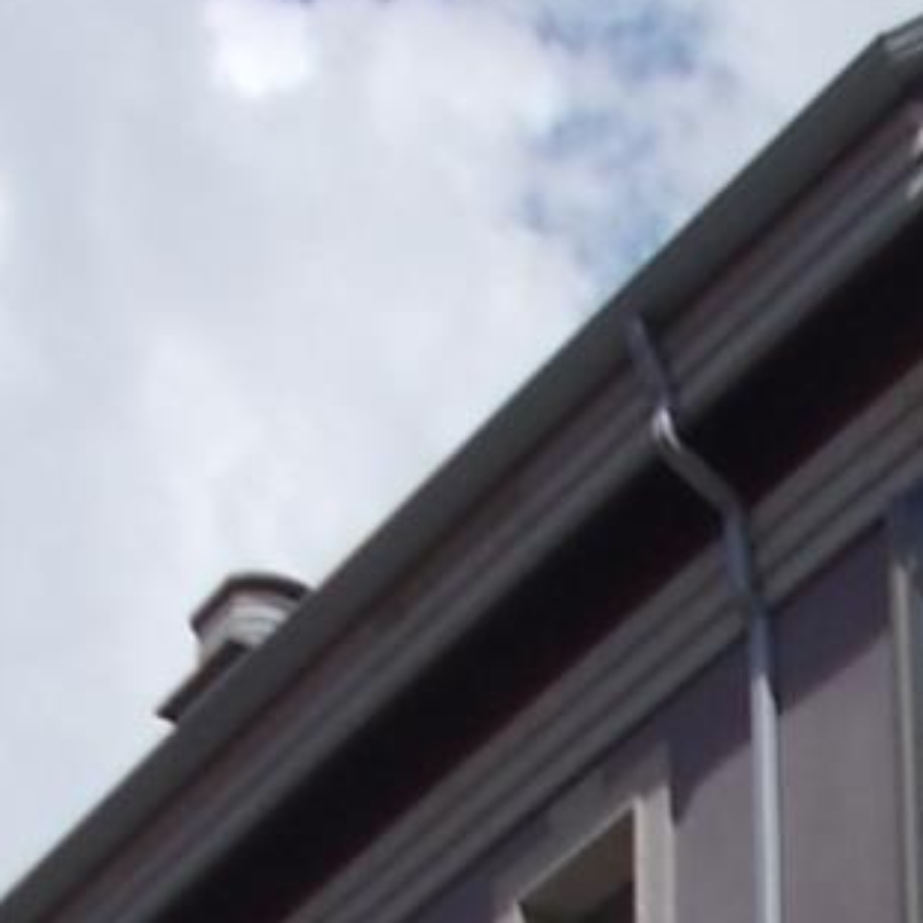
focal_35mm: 124
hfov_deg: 13.0
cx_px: 1534
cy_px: 1849
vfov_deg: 12.4
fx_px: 3741
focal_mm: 4.6
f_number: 8
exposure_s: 1/200
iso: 80
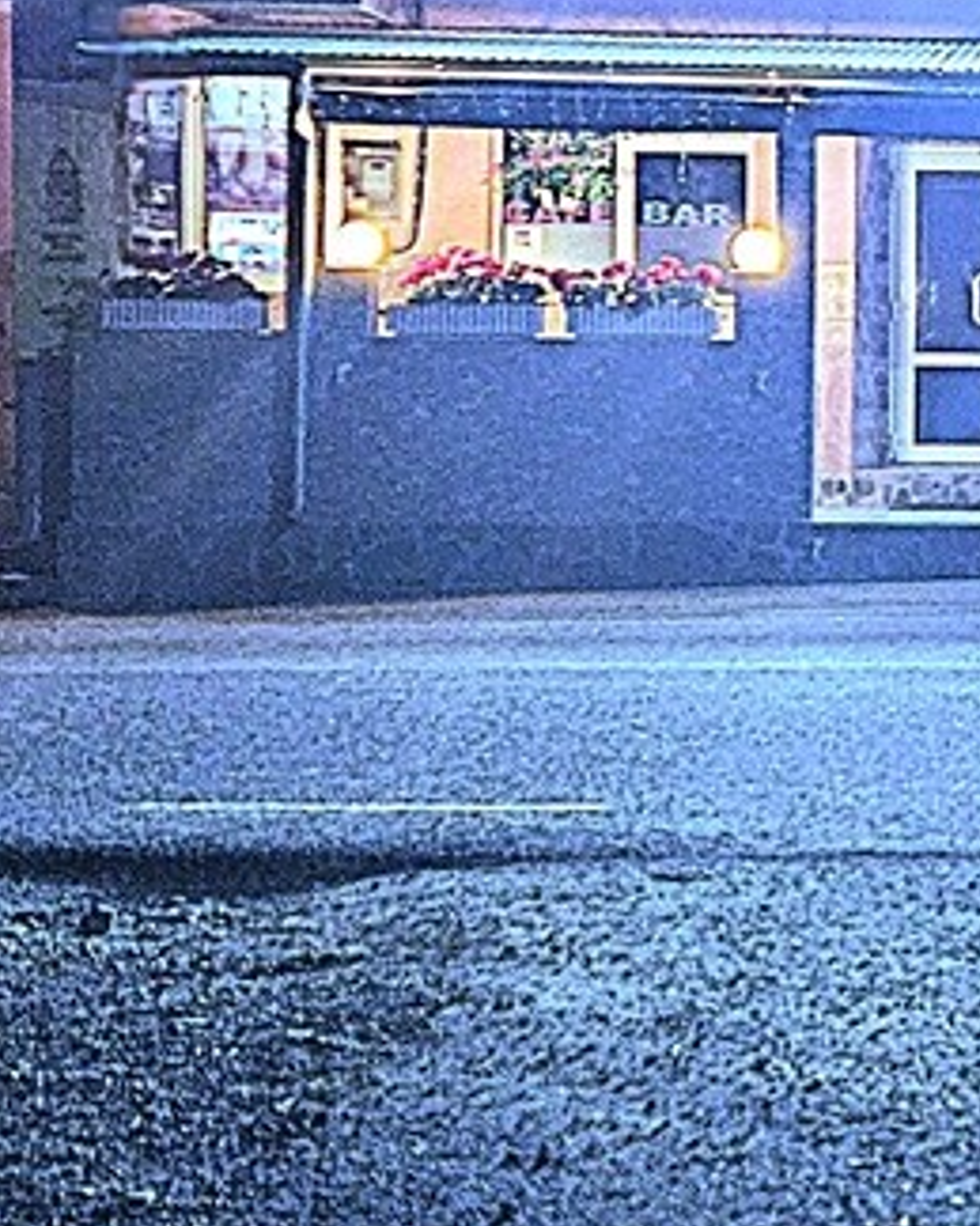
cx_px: 1328
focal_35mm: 71
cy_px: 397
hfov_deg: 19.6
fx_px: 2575
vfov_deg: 26.6
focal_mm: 5.4
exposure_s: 1/33.4
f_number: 1.8
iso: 640
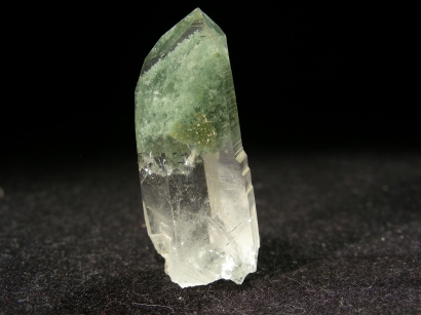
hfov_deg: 43.0
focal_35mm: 44
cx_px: 210
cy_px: 158
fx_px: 535
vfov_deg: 32.8
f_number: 3.5
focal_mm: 7.4
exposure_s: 1/33.3
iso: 50
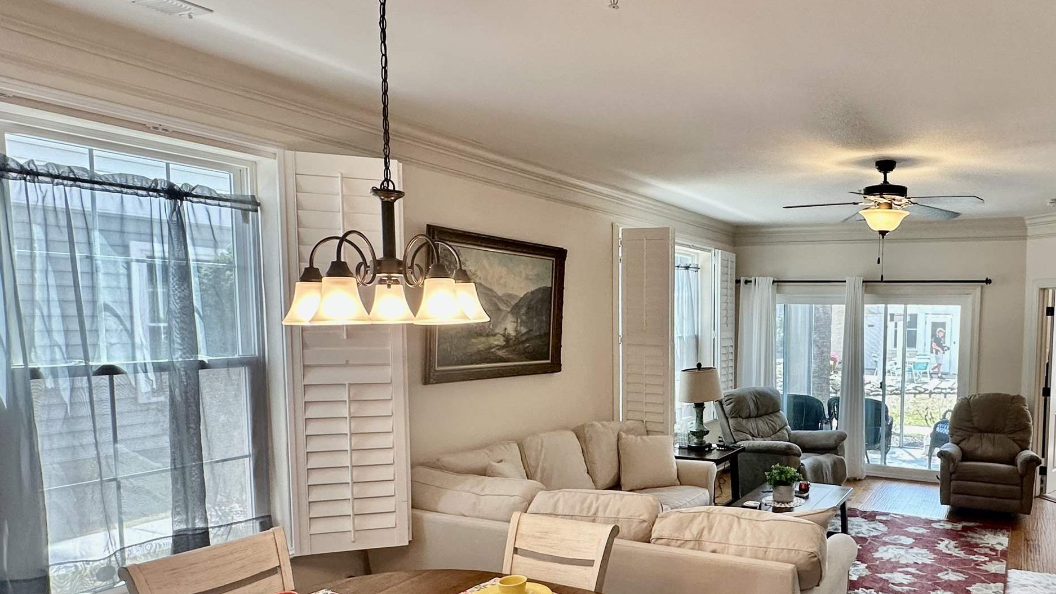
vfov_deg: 45.6
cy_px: 372
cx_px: 758
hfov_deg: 70.3
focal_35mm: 25
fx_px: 700
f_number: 2.2
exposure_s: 1/120
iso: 125
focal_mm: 2.22
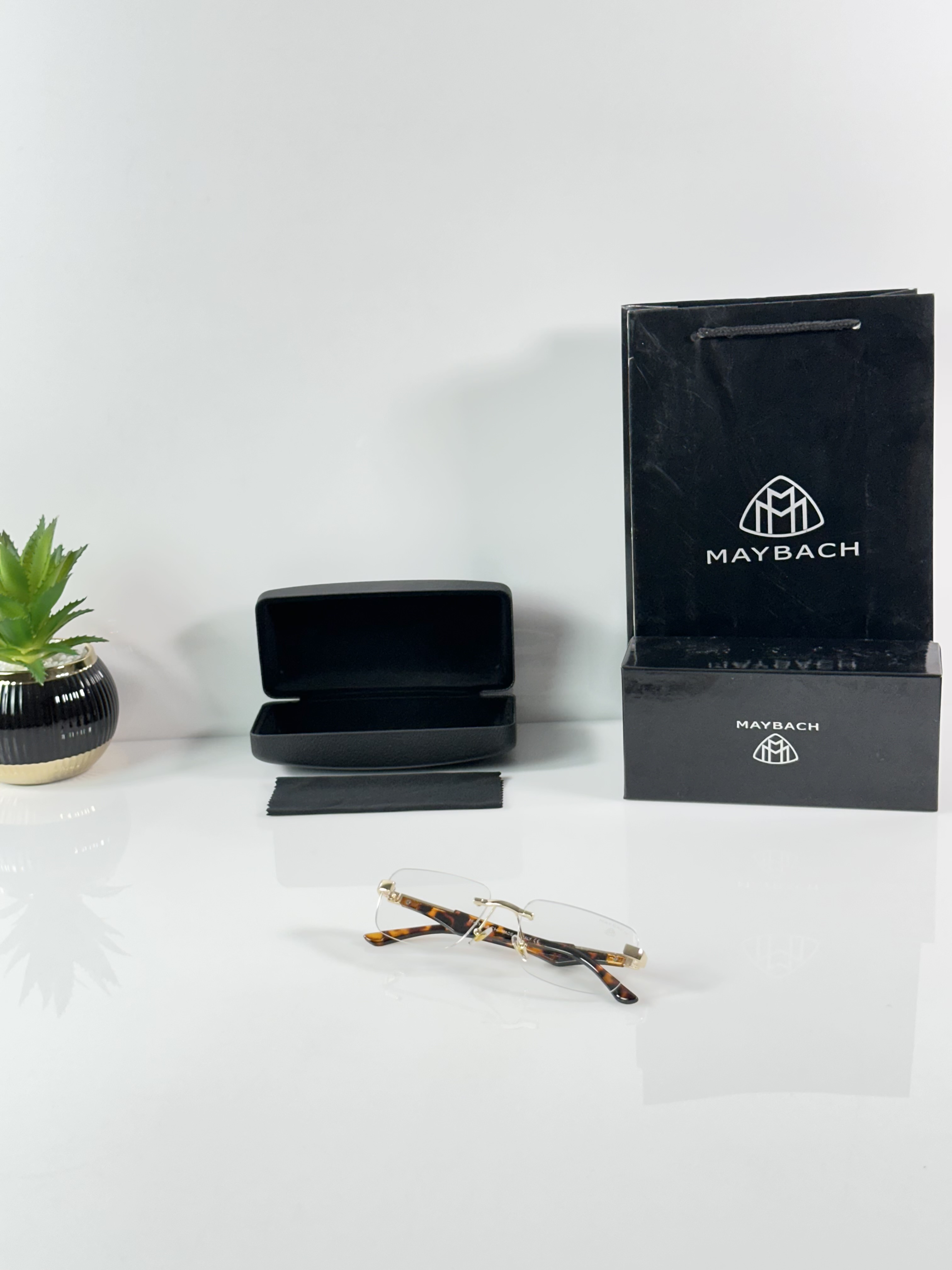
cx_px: 476
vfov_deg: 39.7
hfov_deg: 30.3
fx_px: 1760
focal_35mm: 48
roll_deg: +2.2
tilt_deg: -17.7
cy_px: 635
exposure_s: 1/100
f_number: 1.78
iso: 125
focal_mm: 6.86
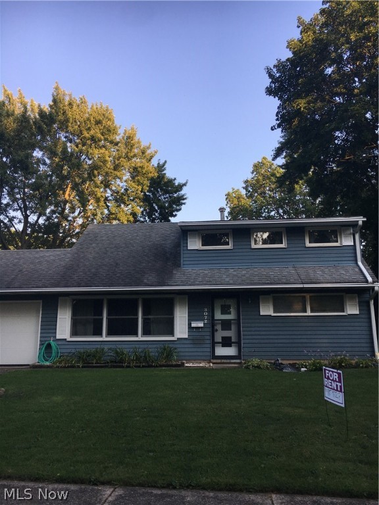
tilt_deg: +13.5
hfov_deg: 48.2
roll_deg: +2.2
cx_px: 190
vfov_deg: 61.7
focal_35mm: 29
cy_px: 252
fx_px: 423
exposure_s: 1/315
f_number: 2.2
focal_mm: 4.15
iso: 25
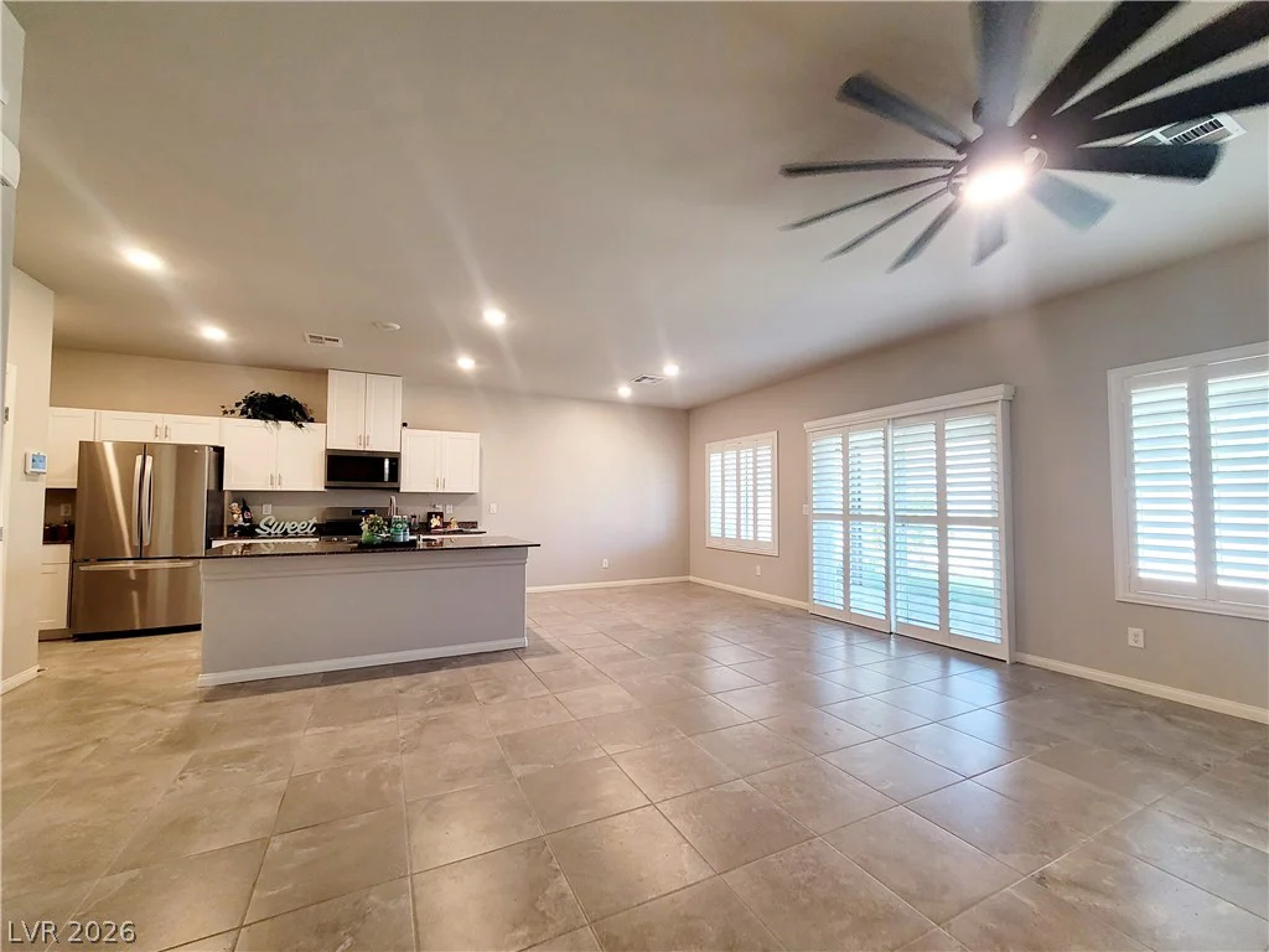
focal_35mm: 13
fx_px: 477
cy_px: 476
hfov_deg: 106.2
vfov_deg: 89.9
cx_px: 634
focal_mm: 2.2
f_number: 2.2
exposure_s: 1/60.2
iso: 160
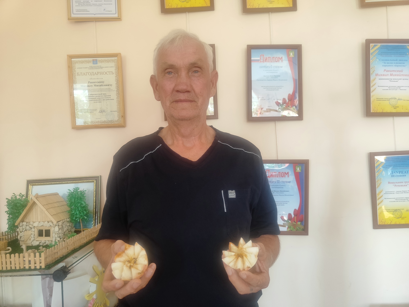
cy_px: 154
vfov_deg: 58.9
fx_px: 272
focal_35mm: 23
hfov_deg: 73.9
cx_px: 204
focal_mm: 5.59
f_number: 1.88
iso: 416
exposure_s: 1/100
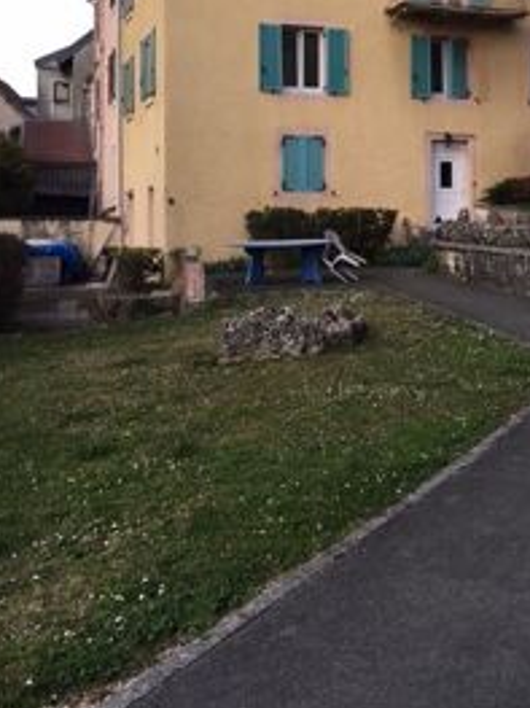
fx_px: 960
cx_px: 409
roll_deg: -1.0
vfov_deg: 39.7
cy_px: 206
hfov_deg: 30.3
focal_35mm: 47
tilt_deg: -0.3
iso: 25
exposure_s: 1/222
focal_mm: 4.15
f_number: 2.2
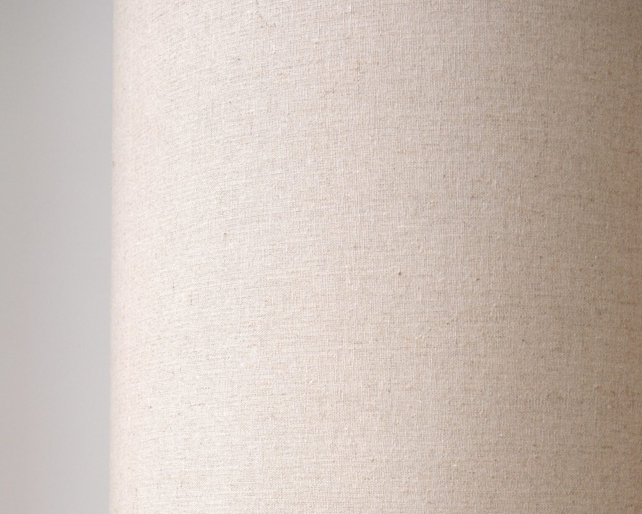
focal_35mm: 80
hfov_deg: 23.9
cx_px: 331
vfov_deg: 18.6
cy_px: 531
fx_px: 1520
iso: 640
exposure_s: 1/52
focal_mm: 34.2
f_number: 4
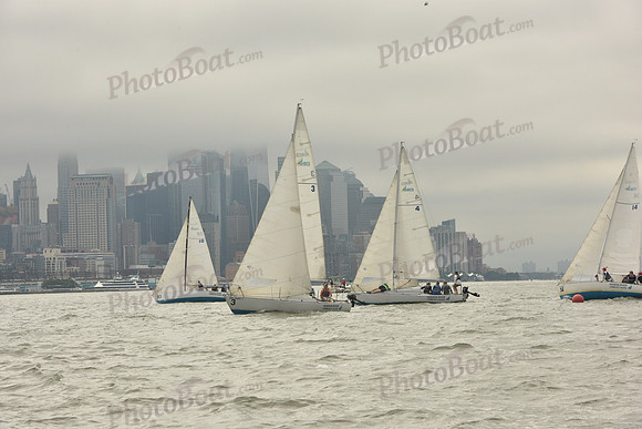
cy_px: 214
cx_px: 321
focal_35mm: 130
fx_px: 2319
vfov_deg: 10.6
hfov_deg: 15.8
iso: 400
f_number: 13
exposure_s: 1/800
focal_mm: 130
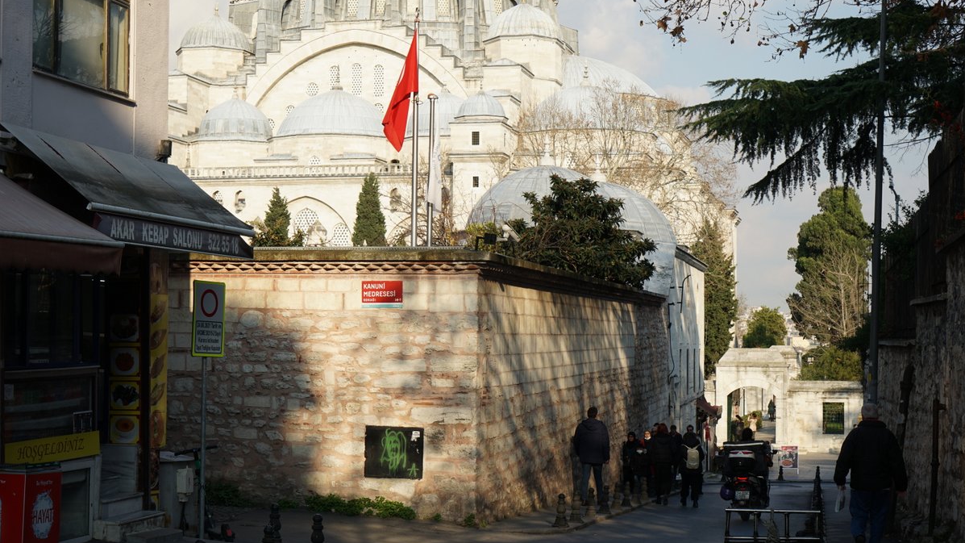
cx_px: 483
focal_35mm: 63
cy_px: 281
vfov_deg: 19.1
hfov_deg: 33.3
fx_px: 1612
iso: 100
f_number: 9
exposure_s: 1/160
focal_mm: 60
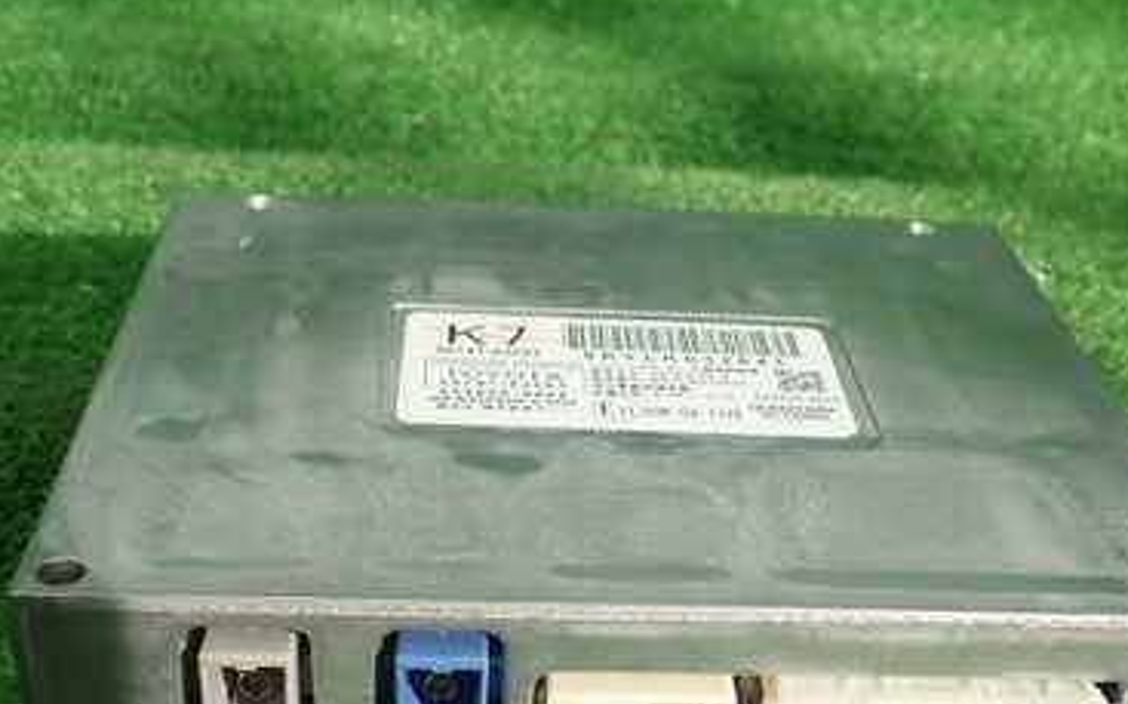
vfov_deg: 24.7
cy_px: 461
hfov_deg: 38.9
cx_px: 572
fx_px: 1598
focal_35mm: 52
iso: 100
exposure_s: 1/200
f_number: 2.3
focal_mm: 5.5
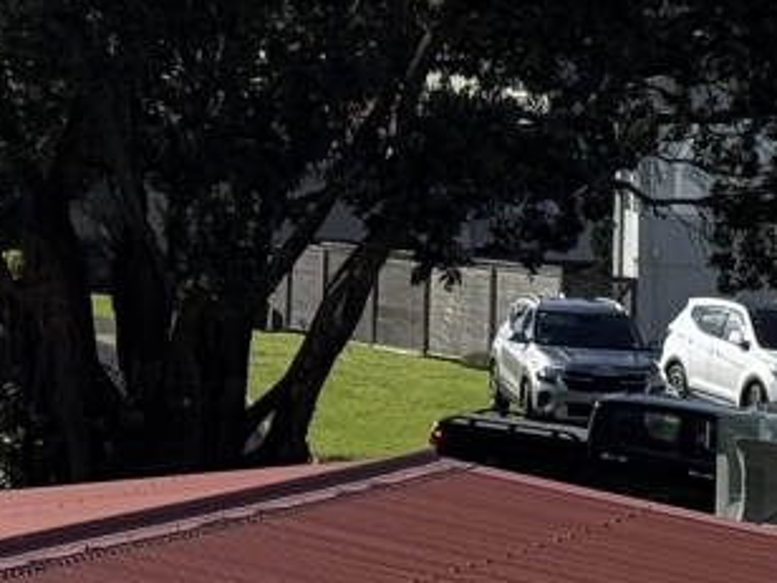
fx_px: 5589
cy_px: -507
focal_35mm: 249
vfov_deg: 5.8
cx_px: 43
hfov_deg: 7.9
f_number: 1.78
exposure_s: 1/9901
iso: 64
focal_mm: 6.76
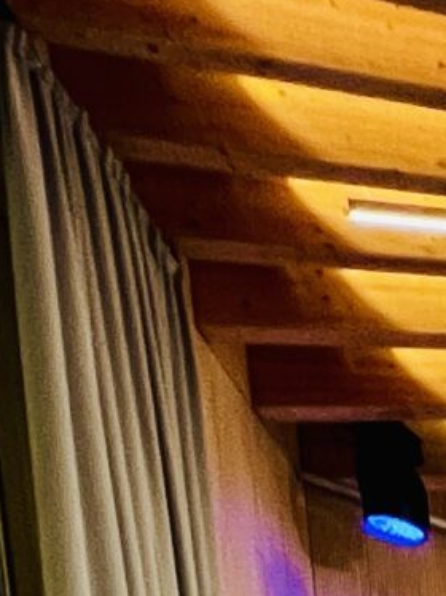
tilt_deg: -9.3
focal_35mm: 89
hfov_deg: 10.3
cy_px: 1672
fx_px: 1531
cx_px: 1430
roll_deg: -0.4
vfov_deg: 12.4
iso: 250
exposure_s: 1/99
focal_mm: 1.57
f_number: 1.8
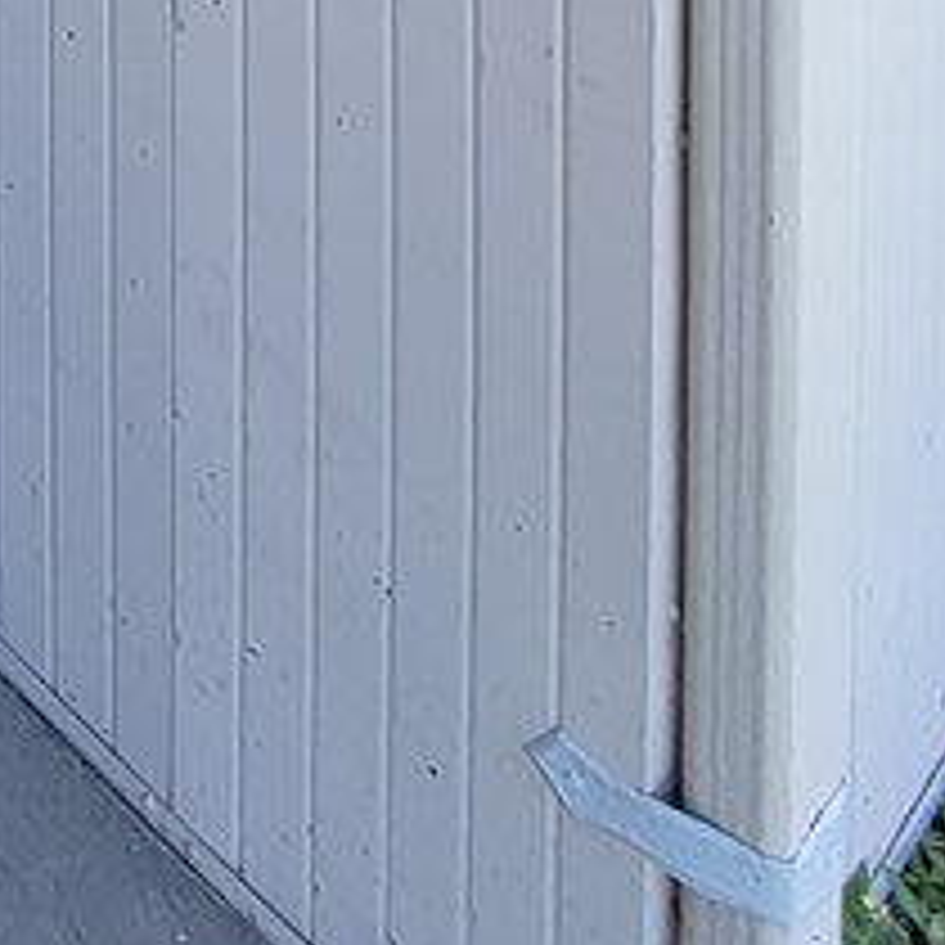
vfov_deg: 16.1
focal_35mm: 56
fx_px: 1730
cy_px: -1233
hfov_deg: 22.7
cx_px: -598
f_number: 2.2
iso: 50
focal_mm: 2.2
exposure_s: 1/331
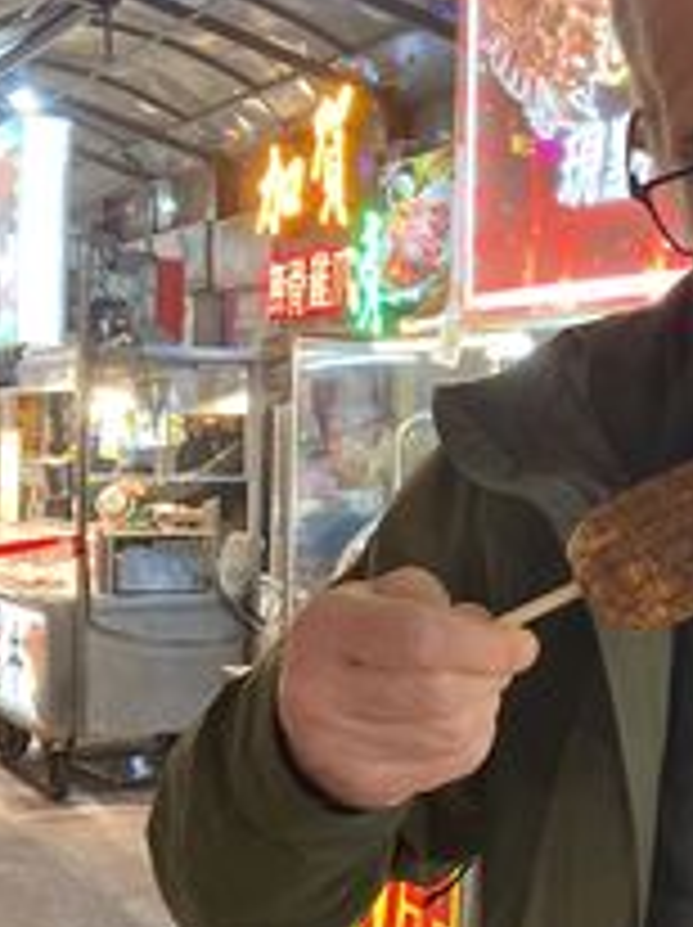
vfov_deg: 28.6
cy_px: 531
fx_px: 1819
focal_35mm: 68
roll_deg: -1.9
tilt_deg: -0.9
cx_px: 754
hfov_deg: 20.6
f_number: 1.8
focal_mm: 3.99
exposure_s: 1/60
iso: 160
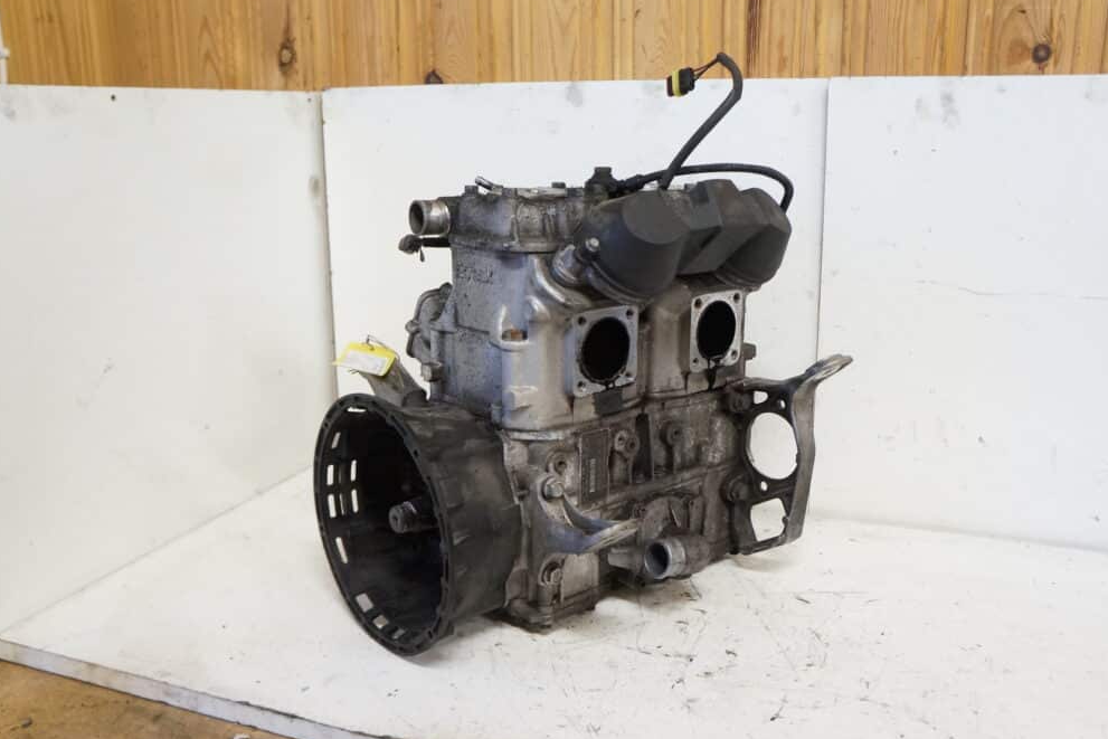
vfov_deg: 42.3
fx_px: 954
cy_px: 364
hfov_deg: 60.3
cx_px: 565
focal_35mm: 31
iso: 3200
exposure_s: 1/60
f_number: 4.5
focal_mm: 20
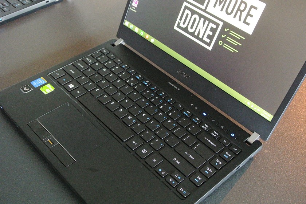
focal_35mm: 44
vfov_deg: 30.6
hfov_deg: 44.5
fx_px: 374
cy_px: 102
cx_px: 153
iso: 3200
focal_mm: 16.3
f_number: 4.2
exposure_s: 1/25
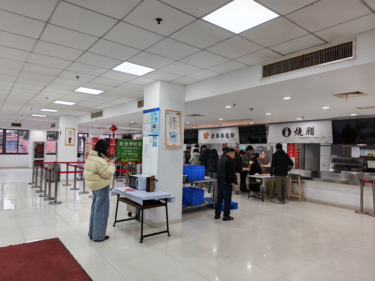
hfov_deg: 71.6
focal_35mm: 24
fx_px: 260
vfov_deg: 56.8
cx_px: 188
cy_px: 140
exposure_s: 1/130
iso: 100
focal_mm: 6.12
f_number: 1.9
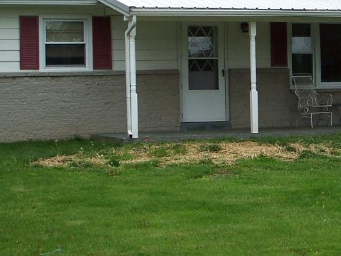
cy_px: 62
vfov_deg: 13.9
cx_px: 338
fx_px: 1044
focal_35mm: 106
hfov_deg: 18.1
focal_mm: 7.8
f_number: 2.8
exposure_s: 1/400
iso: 64
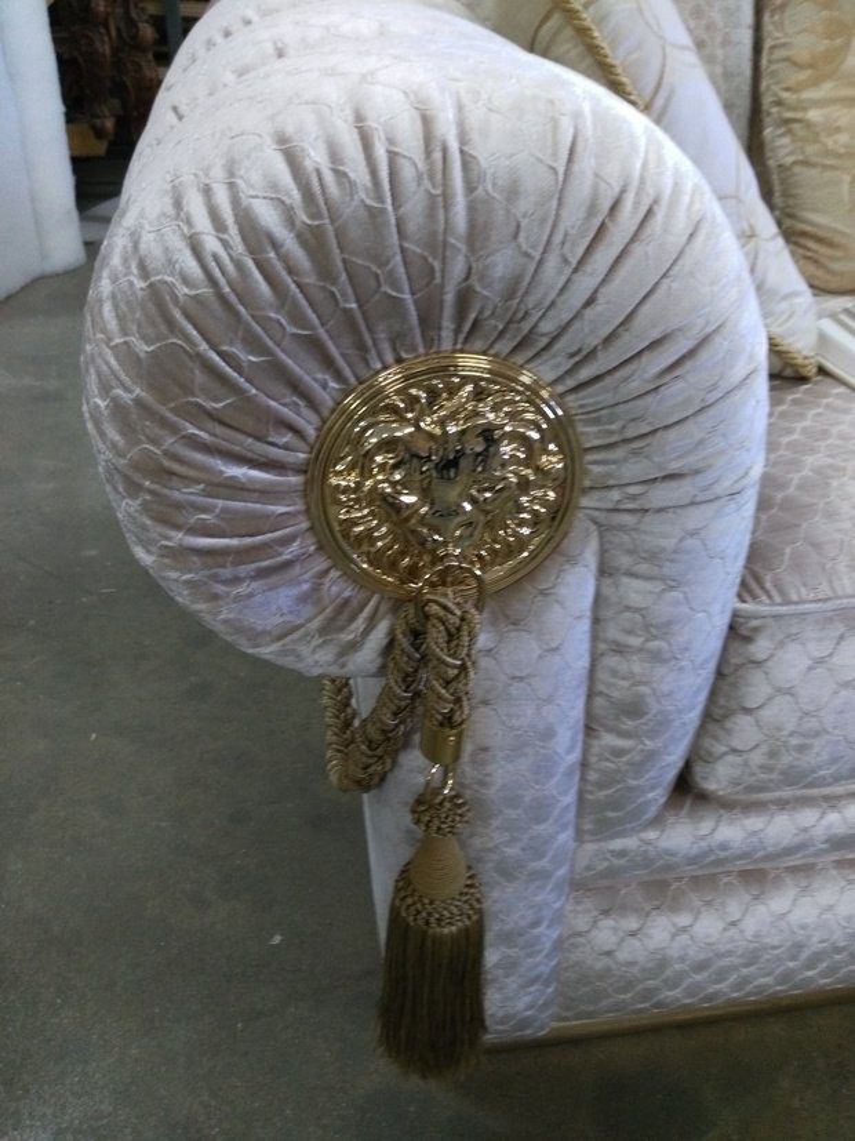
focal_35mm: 28
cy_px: 570
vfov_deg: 63.5
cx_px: 428
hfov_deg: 49.7
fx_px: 922
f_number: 2
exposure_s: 1/33
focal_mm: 2.96
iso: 543
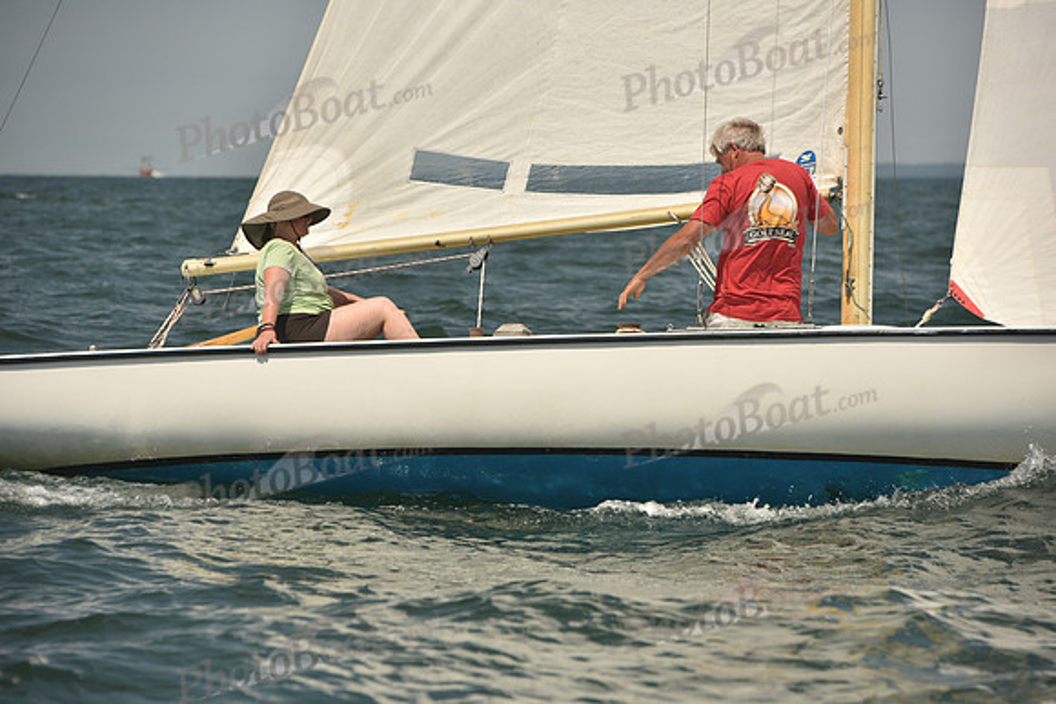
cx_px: 528
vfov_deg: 6.9
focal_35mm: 200
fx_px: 5868
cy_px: 352
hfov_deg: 10.3
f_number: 7.1
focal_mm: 200
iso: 320
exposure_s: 1/1000
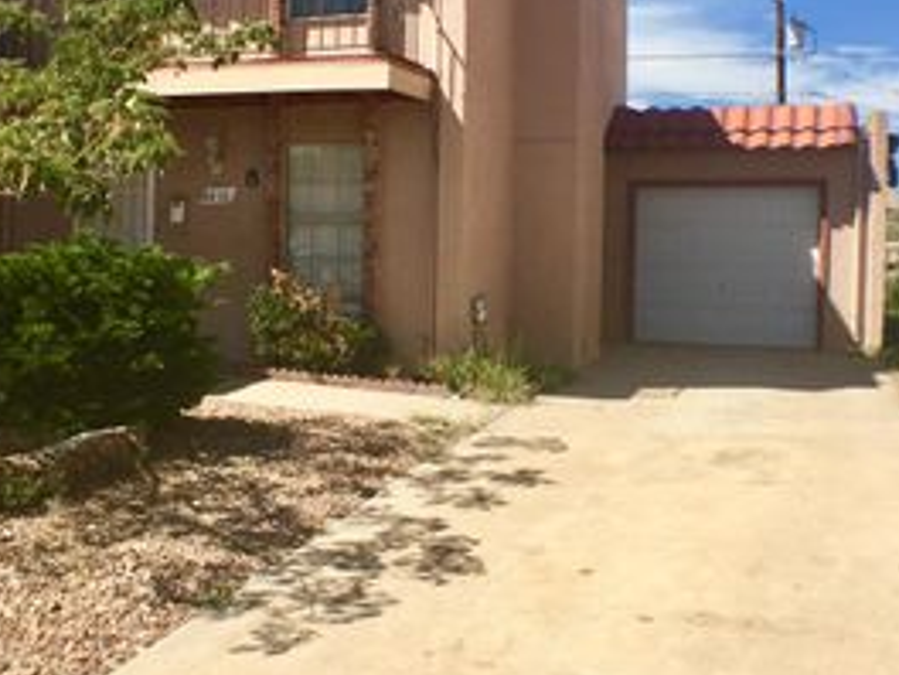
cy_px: 295
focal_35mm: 55
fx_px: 1428
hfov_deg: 34.8
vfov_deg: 26.5
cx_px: 361
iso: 25
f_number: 2.2
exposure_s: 1/1637
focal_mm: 4.15
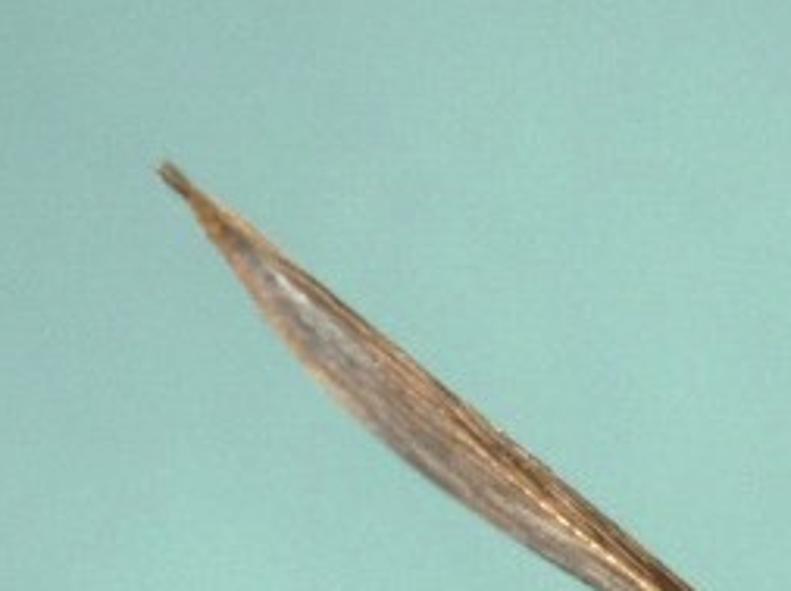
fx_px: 1734
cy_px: 644
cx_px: 566
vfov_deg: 18.6
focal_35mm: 76
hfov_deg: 25.5
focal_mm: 5.2
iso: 100
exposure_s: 1/30
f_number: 3.3
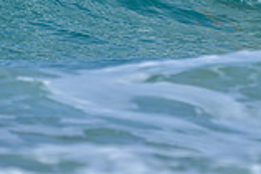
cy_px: -110
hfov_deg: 0.5
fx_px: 29295
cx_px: 153
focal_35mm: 4045
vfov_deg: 0.3
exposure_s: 1/2000
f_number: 6.3
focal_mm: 800
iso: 200
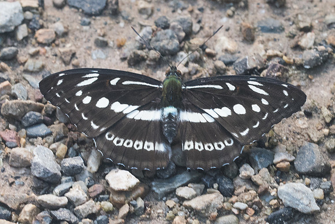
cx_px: 195
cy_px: 137
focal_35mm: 646
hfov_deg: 3.2
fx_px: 6012
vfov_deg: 2.1
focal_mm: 150
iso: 1000
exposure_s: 1/200
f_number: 7.1
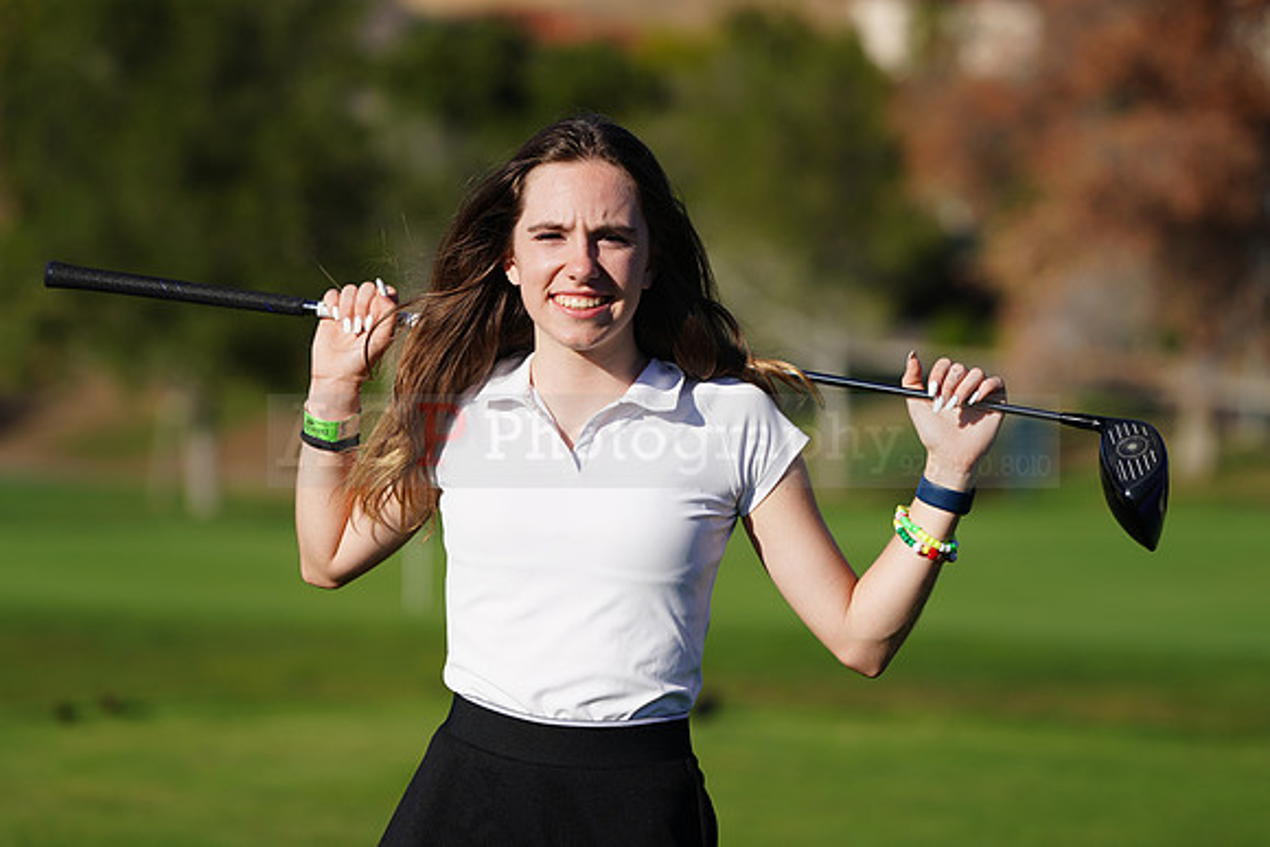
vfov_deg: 5.8
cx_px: 635
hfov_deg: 8.6
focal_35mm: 238
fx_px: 8398
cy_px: 424
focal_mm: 238
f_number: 6.3
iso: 100
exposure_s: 1/500
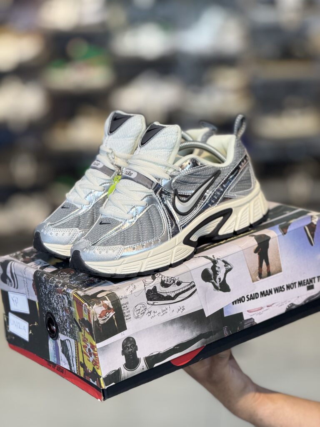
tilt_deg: -8.6
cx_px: 160
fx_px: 1479
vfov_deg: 16.4
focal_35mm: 120
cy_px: 214
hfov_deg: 12.3
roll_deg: +2.3
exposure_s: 1/100
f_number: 2.8
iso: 160
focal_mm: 15.66
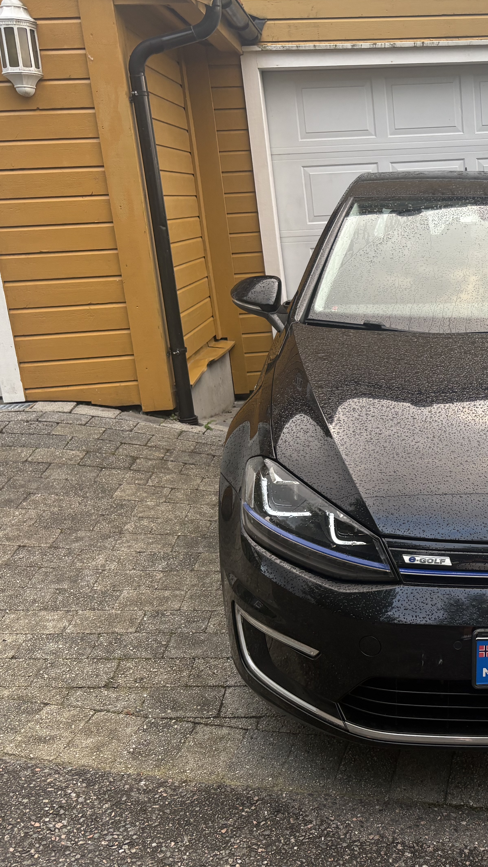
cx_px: 497
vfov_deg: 52.8
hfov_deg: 29.0
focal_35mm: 38
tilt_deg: -14.9
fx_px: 874
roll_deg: +3.7
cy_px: 432
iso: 80
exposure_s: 1/122
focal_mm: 5.96
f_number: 1.6
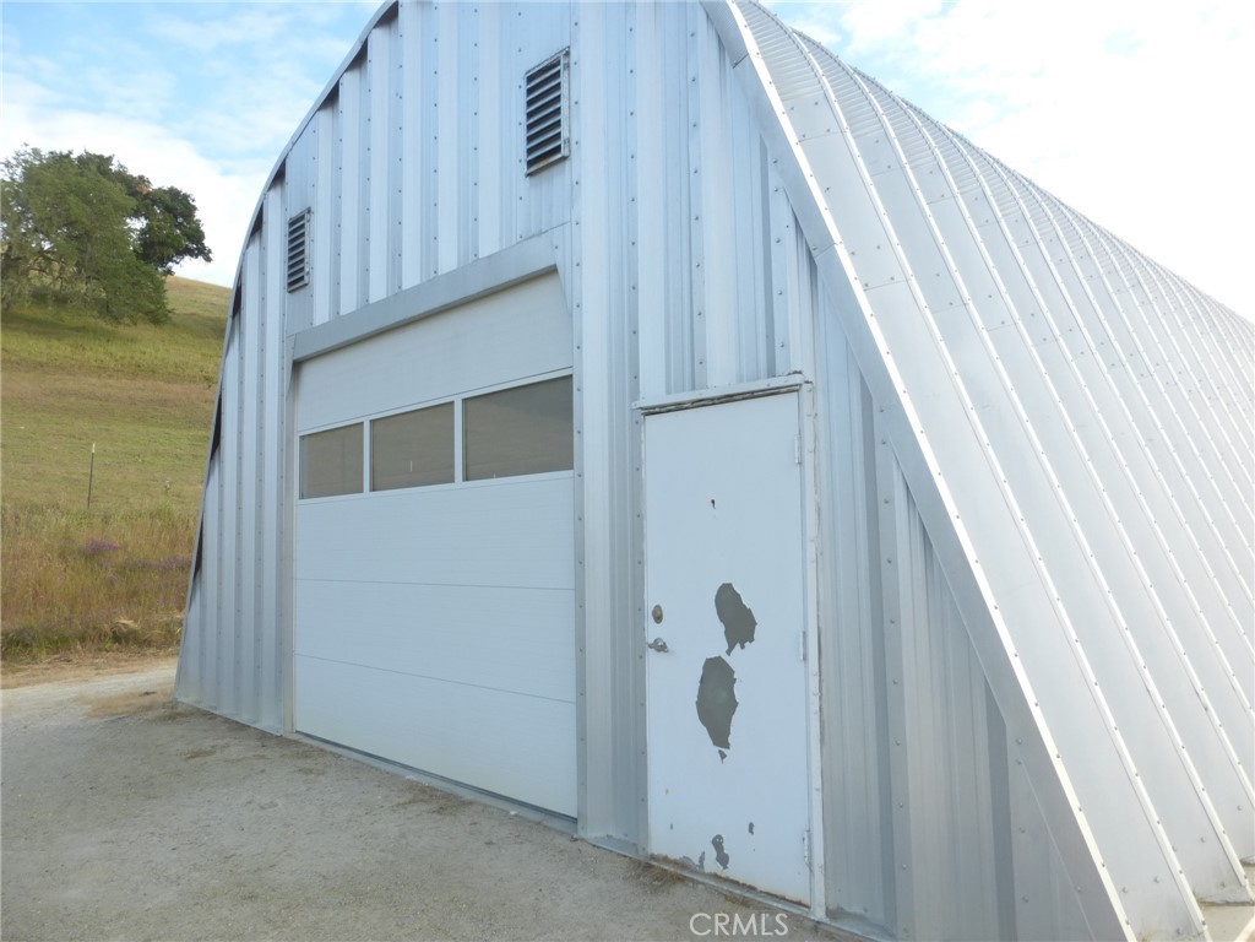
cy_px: 471
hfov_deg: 71.6
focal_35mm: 24
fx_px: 870
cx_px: 628
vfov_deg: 56.8
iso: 100
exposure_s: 1/200
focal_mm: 4.3
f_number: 4
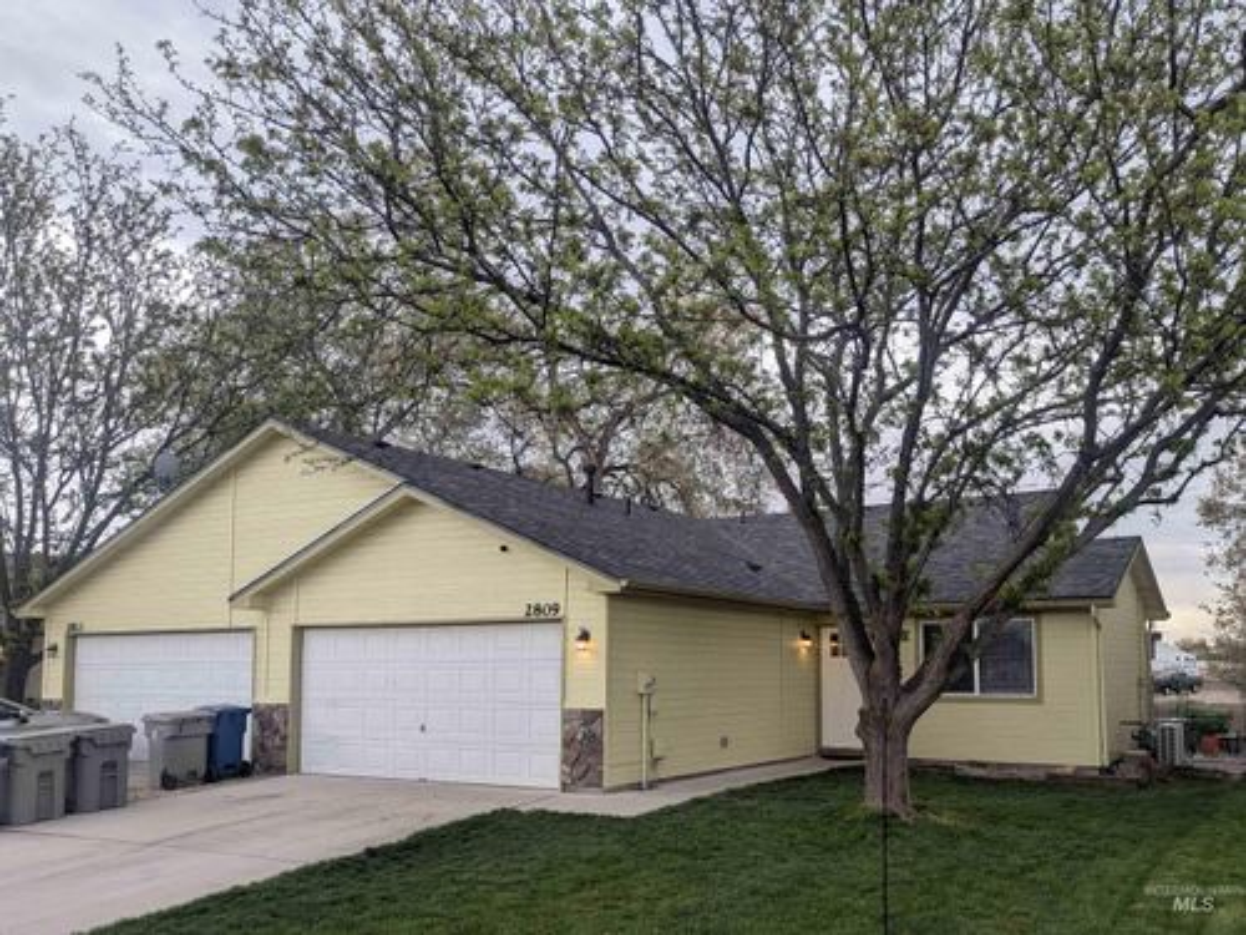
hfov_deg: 71.6
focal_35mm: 24
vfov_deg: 56.8
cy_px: 468
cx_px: 623
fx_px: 864
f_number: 1.85
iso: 44
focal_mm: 6.81
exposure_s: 1/293
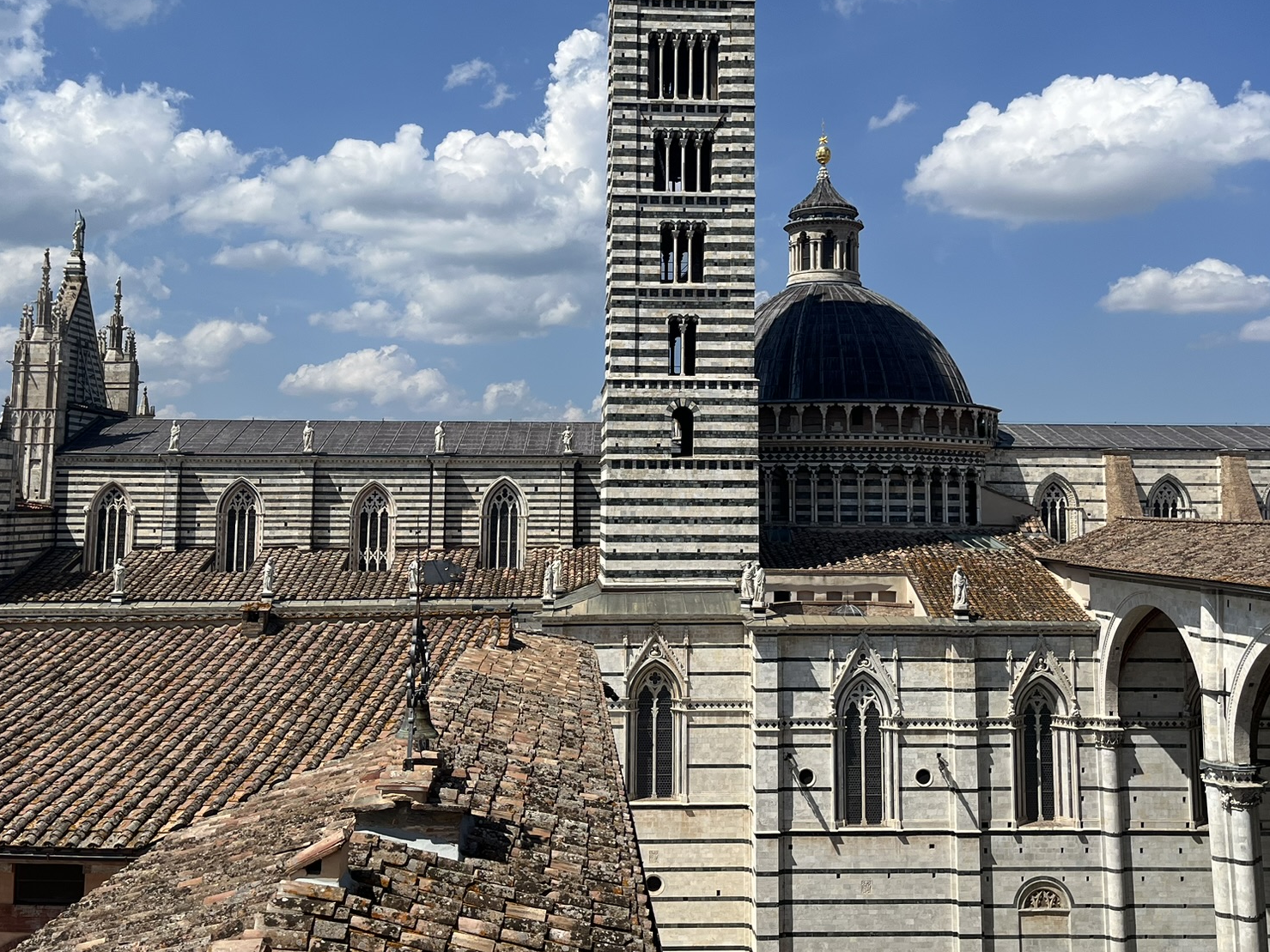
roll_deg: +0.7
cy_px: 361
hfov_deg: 51.3
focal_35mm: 36
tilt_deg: +6.7
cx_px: 668
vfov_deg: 39.4
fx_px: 1321
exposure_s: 1/5848
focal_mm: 5.1
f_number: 1.6
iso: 50
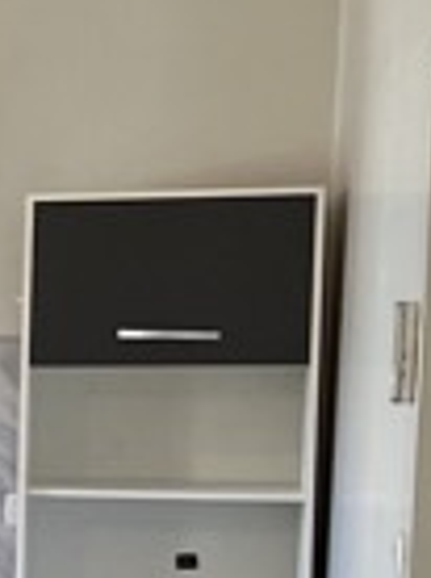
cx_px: -1054
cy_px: 544
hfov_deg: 7.8
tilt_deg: -3.9
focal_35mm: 151
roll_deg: +0.5
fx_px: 2515
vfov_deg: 13.0
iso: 125
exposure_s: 1/100
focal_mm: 5.1
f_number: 1.6
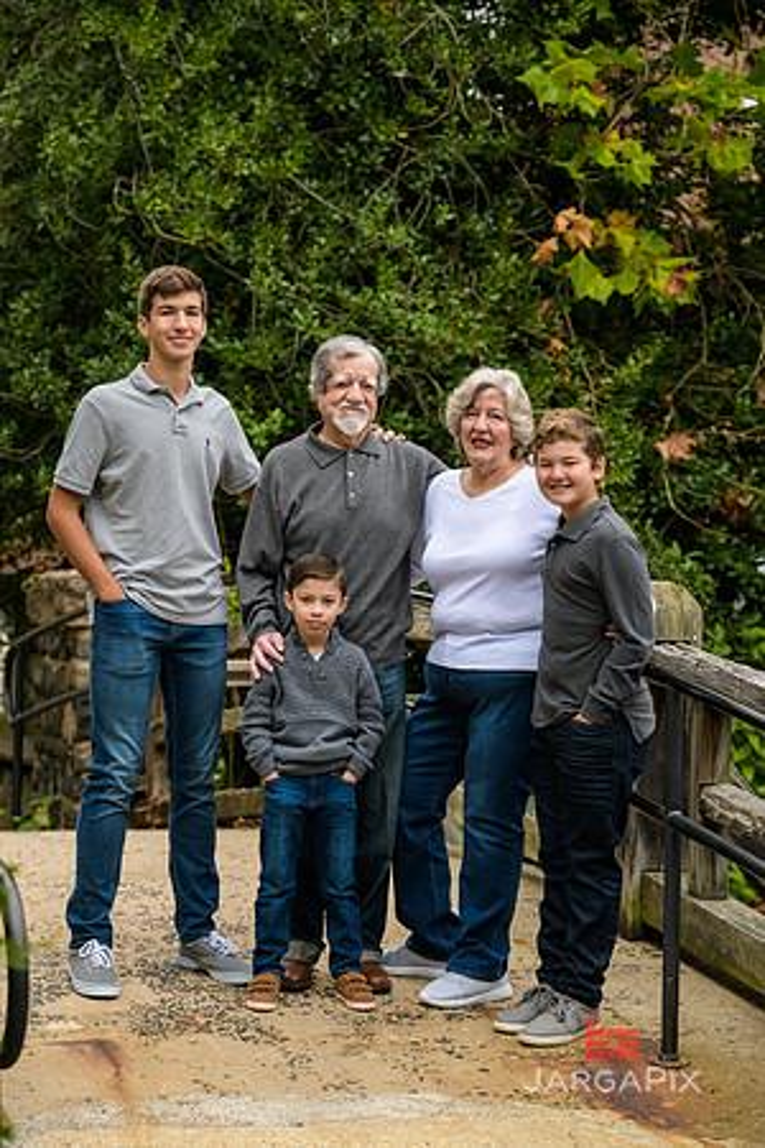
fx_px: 3697
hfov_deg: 11.8
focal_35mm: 116
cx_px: 382
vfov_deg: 17.6
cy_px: 574
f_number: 5.6
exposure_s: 1/400
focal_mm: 116
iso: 1000
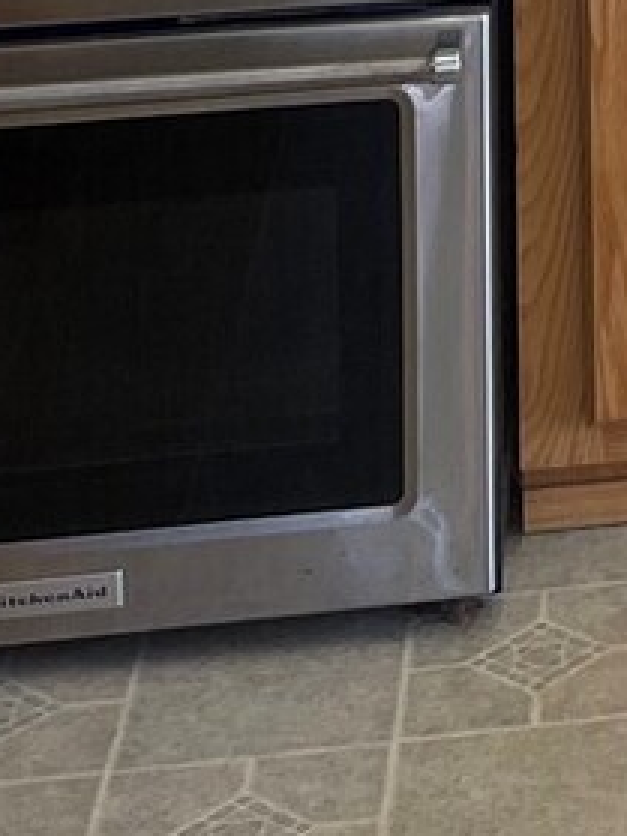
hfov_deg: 10.6
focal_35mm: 129
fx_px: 3118
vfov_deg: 13.1
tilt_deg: -2.6
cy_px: -878
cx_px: 1245
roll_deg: +0.5
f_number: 1.6
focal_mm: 5.1
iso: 50
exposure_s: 1/120
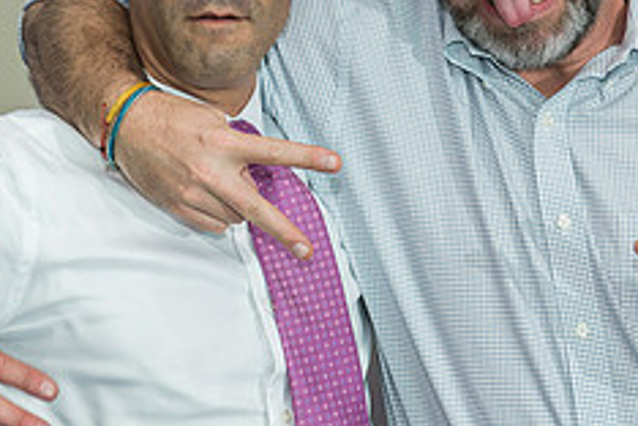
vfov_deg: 8.6
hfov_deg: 12.8
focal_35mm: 160
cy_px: 134
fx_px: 2835
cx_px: 168
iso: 800
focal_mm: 60
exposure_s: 1/100
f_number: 4.5
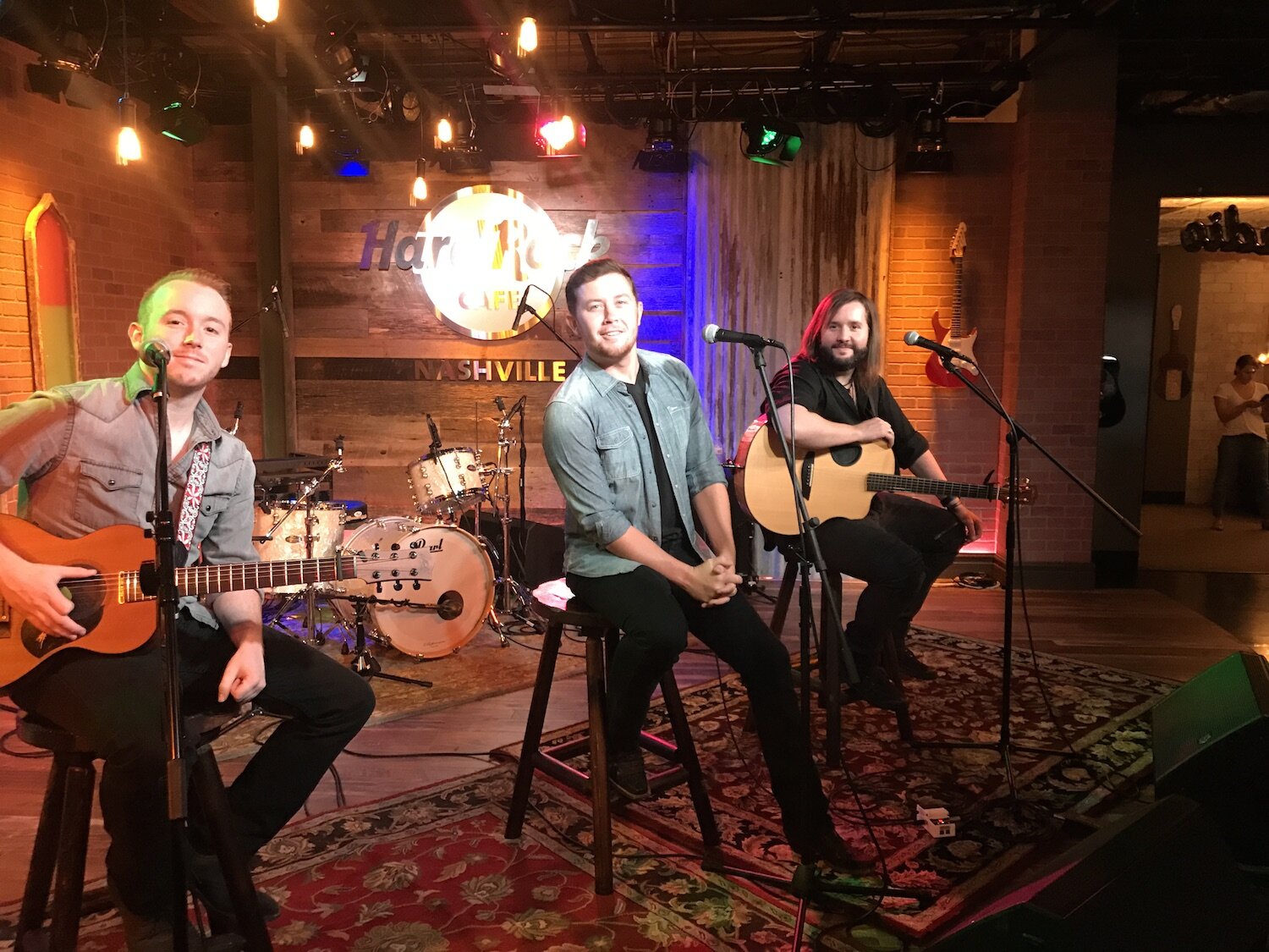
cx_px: 634
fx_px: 1026
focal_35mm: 28
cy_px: 476
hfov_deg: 63.4
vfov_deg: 49.7
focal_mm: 3.99
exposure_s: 1/15
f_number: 1.8
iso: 80
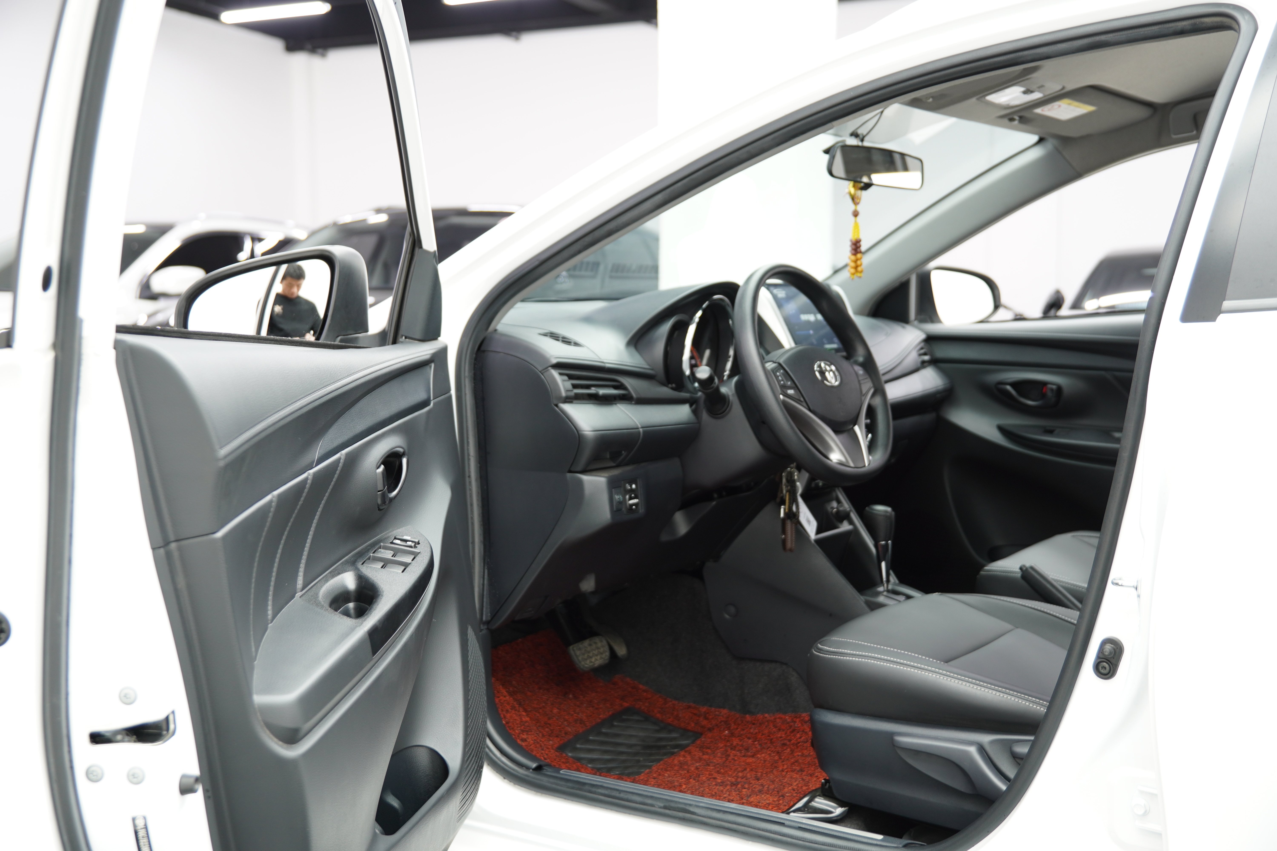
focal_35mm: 39
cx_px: 638
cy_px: 426
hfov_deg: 49.6
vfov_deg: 34.2
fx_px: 1383
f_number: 2.8
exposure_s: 1/25
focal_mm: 26
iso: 160
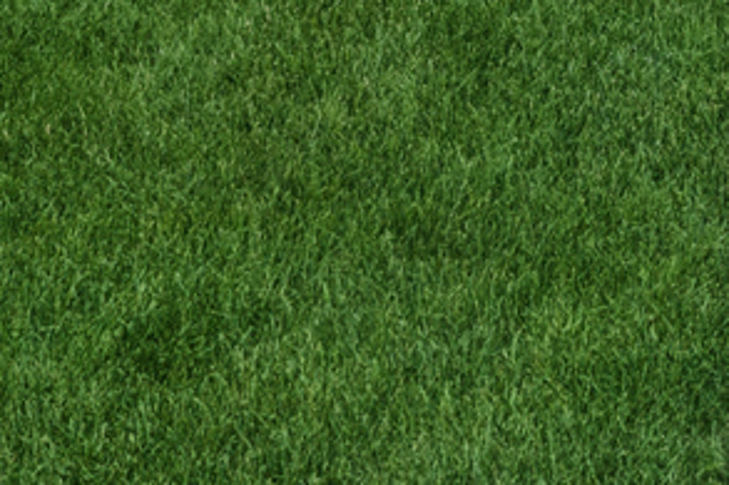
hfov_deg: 13.9
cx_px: 1102
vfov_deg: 8.7
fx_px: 2793
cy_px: -798
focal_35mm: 138
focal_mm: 25
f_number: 8
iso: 400
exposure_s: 1/250
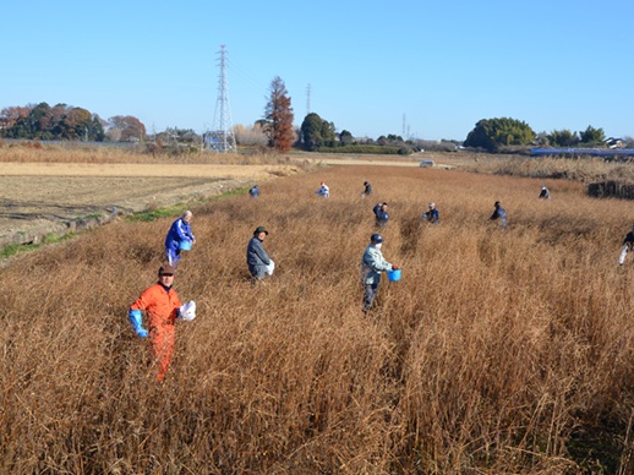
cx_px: 351
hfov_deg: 45.2
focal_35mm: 42
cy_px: 234
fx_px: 761
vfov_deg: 34.7
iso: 125
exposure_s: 1/250
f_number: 8
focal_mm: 25
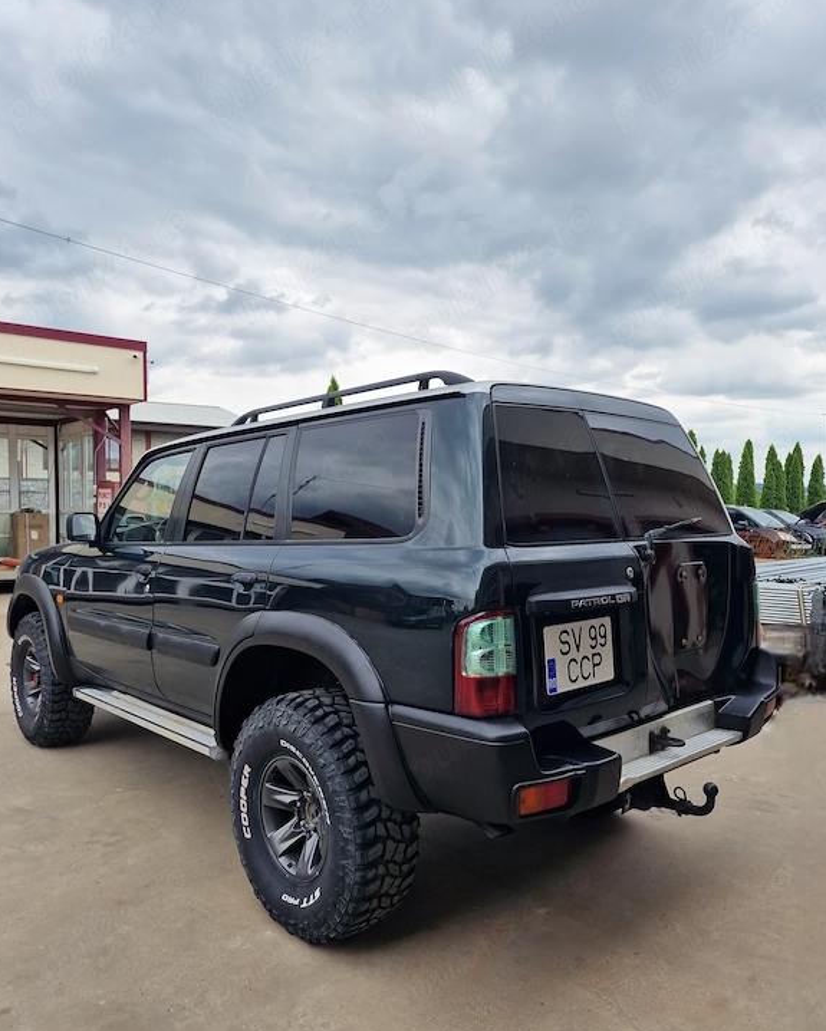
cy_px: 543
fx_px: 763
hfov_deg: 56.8
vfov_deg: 68.0
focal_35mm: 25
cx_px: 398
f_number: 1.8
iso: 50
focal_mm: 6.4
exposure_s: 1/556
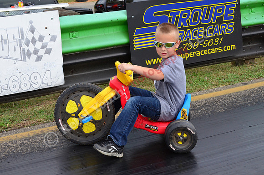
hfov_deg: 24.7
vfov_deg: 16.5
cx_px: 132
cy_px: 88
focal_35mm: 82
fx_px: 604
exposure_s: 1/400
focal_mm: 55
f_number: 10
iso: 1000
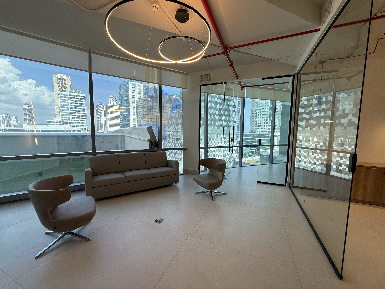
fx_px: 156
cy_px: 144
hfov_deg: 102.1
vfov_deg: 85.7
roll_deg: -0.3
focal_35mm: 14
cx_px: 192
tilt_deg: -4.3
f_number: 2.2
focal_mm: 2.22
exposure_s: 1/124
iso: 50
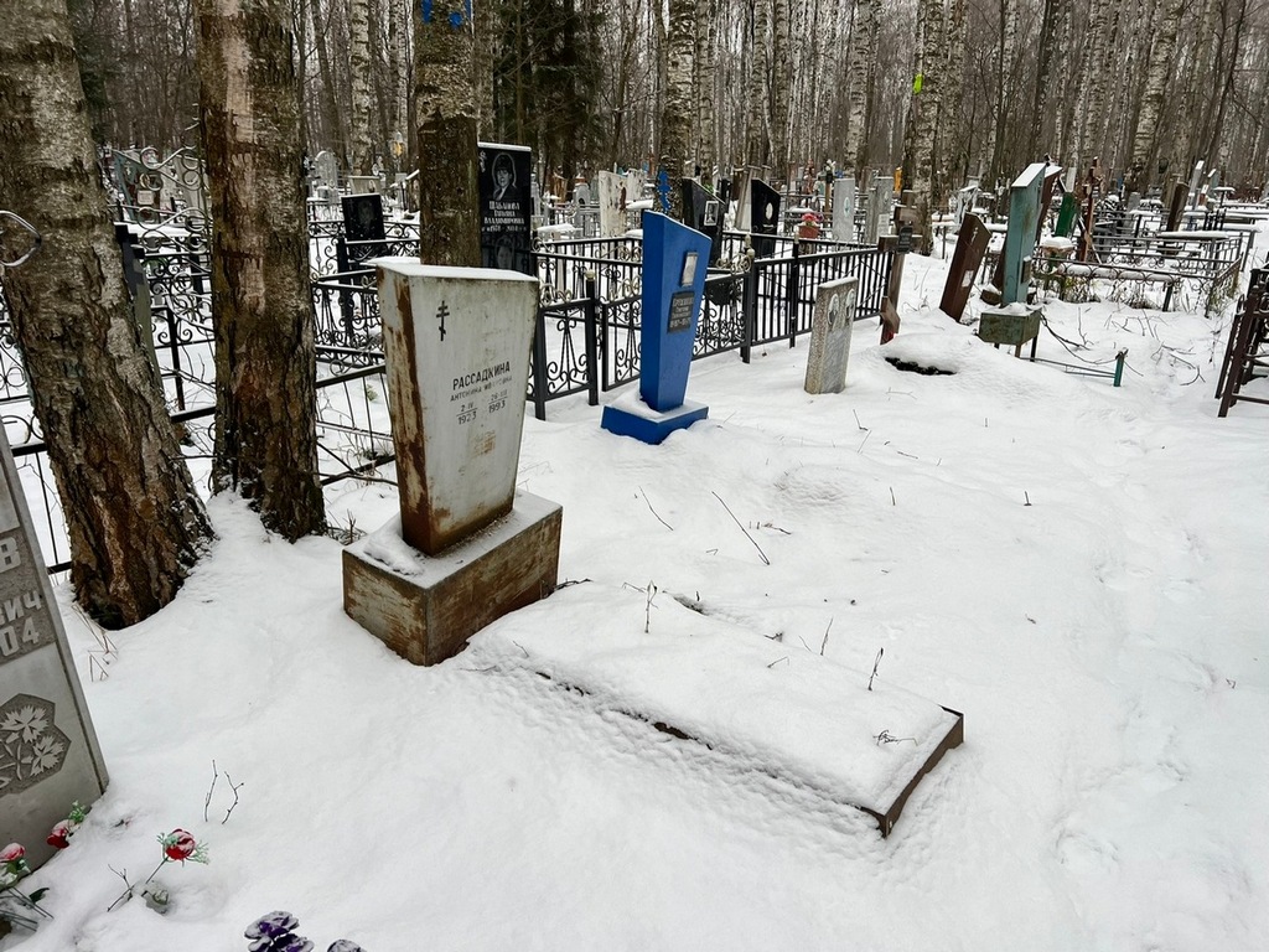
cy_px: 476
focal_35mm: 26
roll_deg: -0.1
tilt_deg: -15.4
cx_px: 634
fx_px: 953
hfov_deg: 67.3
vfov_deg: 53.1
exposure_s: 1/121
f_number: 1.5
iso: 40
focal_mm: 5.7
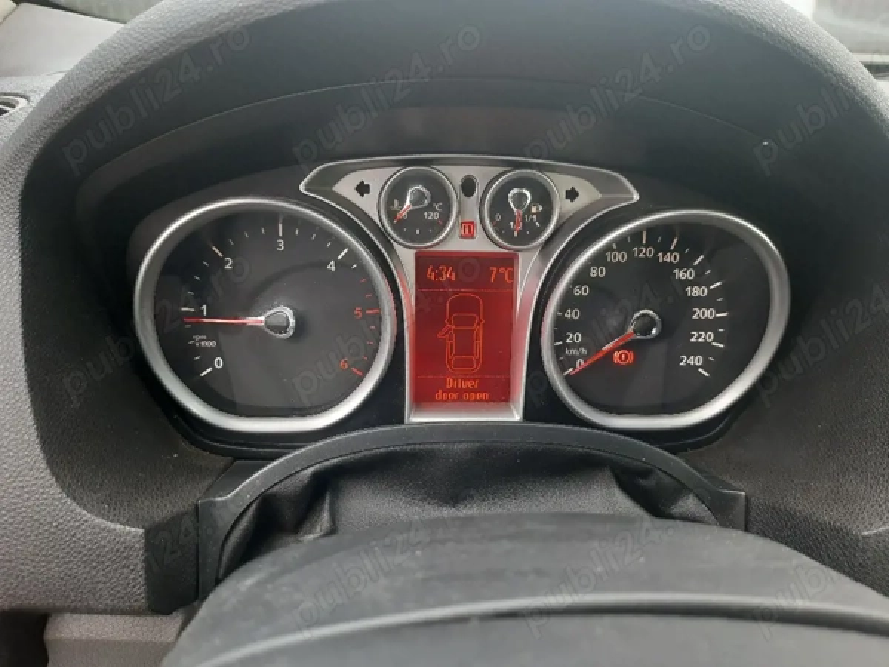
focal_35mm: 24
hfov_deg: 71.6
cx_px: 444
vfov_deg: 56.8
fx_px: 616
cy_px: 334
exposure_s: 1/50
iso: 200
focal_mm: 5.23
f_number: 1.8
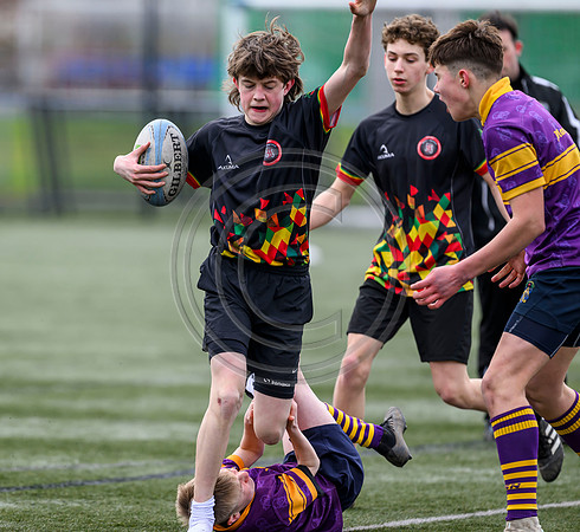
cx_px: 181
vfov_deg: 3.4
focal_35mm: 488
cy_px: 266
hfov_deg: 3.7
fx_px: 8877
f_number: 3.5
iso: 500
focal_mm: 400
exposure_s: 1/1600
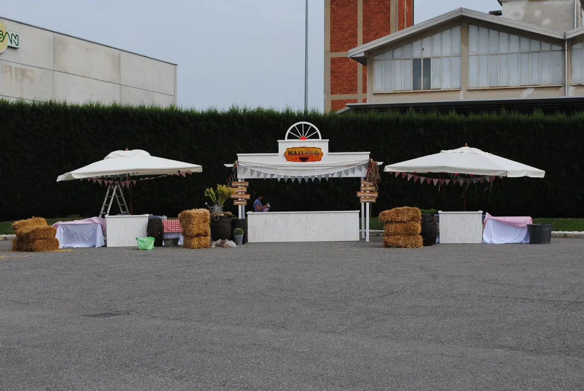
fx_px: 926
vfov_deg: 23.9
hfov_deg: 35.0
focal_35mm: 57
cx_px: 292
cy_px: 196
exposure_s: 1/250
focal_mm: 38
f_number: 8
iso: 100
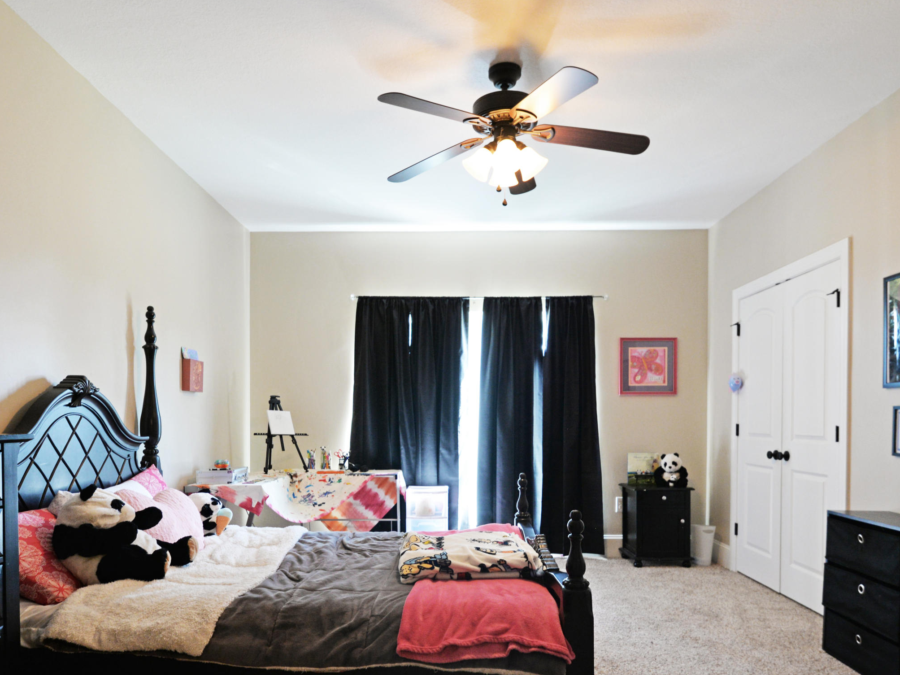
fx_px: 598
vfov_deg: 57.9
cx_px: 439
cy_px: 435
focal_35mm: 23
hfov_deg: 73.9
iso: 800
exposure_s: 1/50
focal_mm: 16
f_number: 4
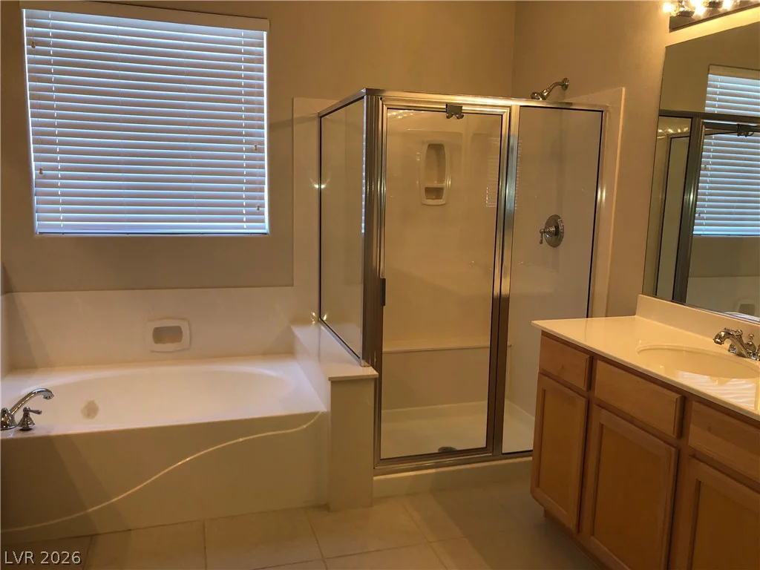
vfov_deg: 49.7
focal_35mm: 28
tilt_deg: -10.2
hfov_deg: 63.4
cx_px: 380
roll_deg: -1.6
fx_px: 615
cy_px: 285
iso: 50
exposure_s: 1/120
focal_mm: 3.99
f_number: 1.8
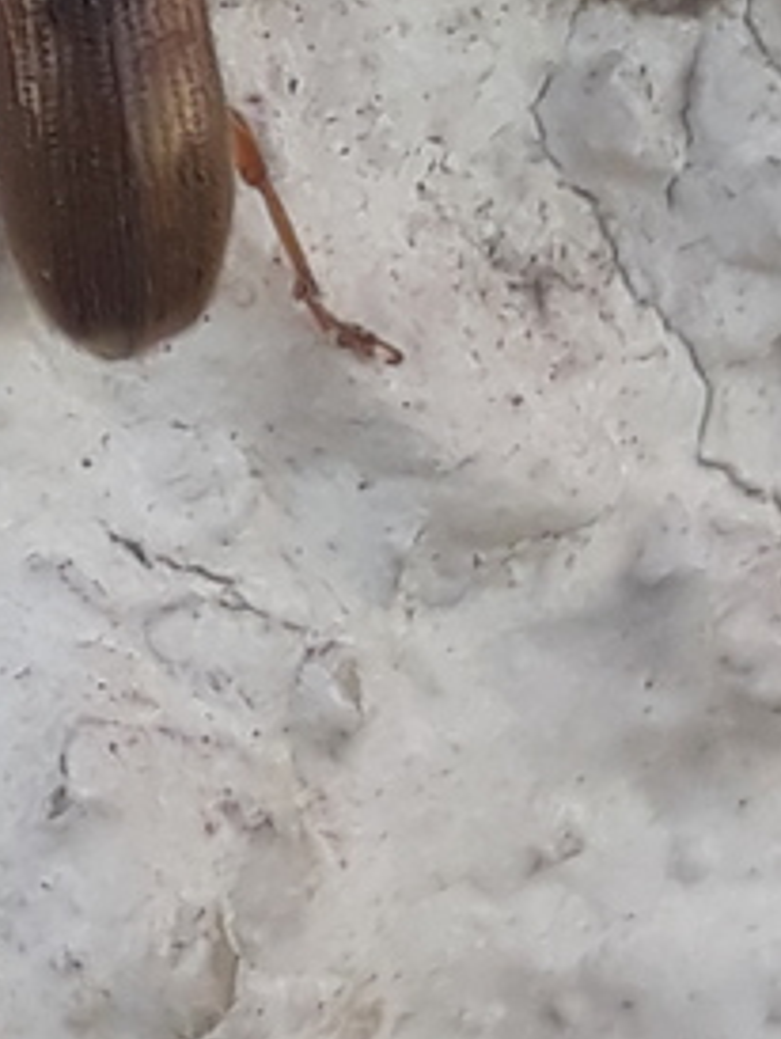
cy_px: 42
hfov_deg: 22.5
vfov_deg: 29.0
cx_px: 8
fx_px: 1892
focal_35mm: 63
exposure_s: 1/226
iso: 40
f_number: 1.7
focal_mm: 3.71
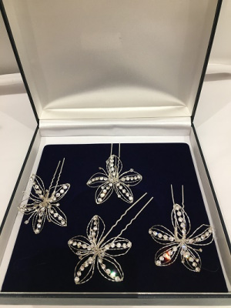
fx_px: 258
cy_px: 154
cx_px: 116
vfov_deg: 61.7
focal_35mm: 29
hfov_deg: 48.2
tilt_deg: -45.1
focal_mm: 4.15
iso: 100
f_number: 2.2
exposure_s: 1/33
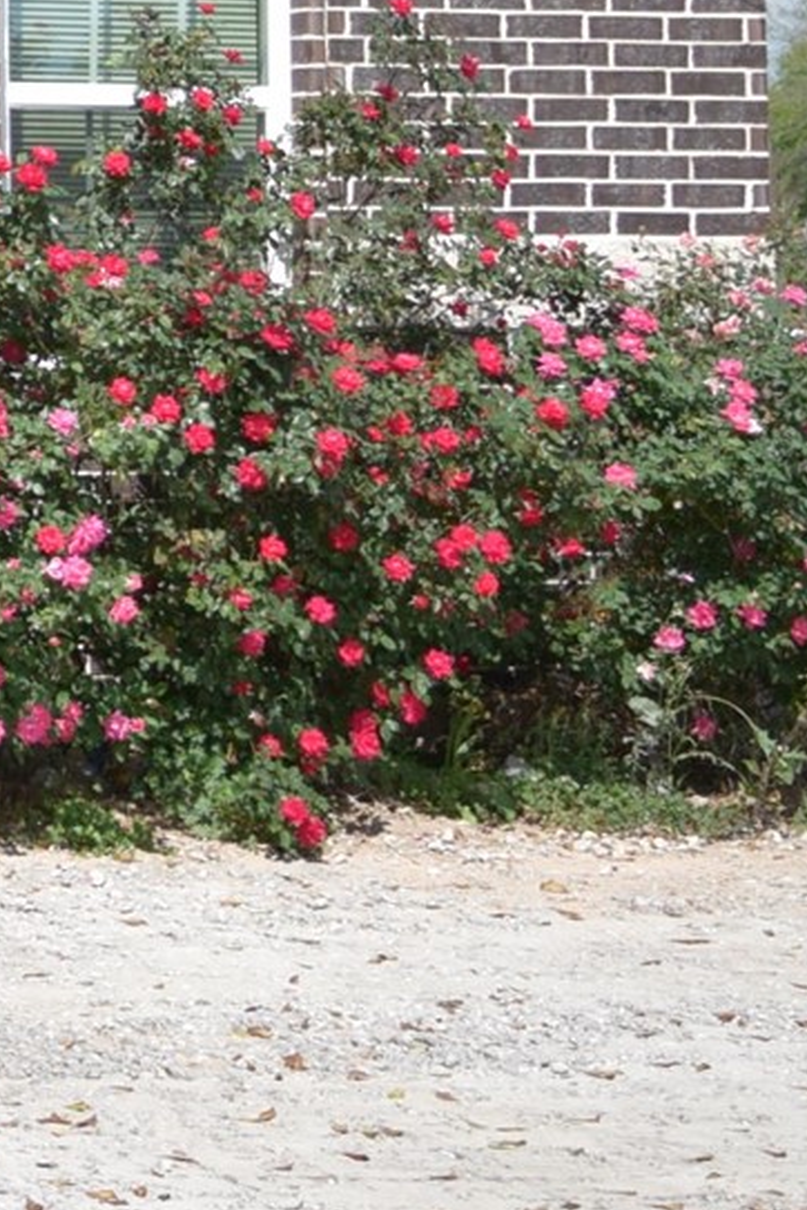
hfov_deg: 10.5
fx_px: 3631
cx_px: -1285
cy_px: 14
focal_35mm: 108
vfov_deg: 18.5
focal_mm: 18
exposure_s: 1/1600
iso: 200
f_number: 3.5
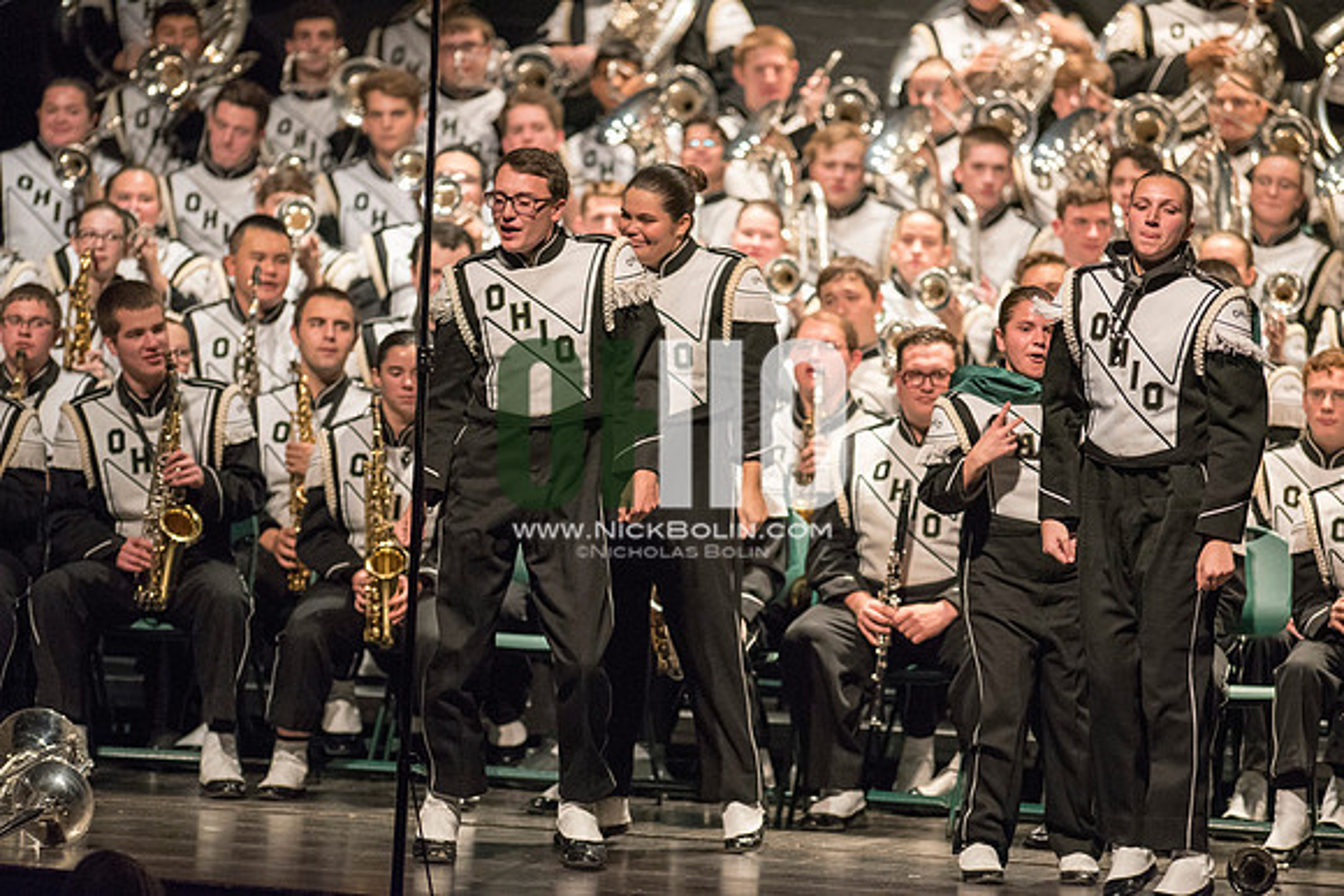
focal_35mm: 300
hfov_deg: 6.9
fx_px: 11202
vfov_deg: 4.6
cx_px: 672
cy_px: 448
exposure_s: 1/500
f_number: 2.8
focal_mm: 300
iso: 4000
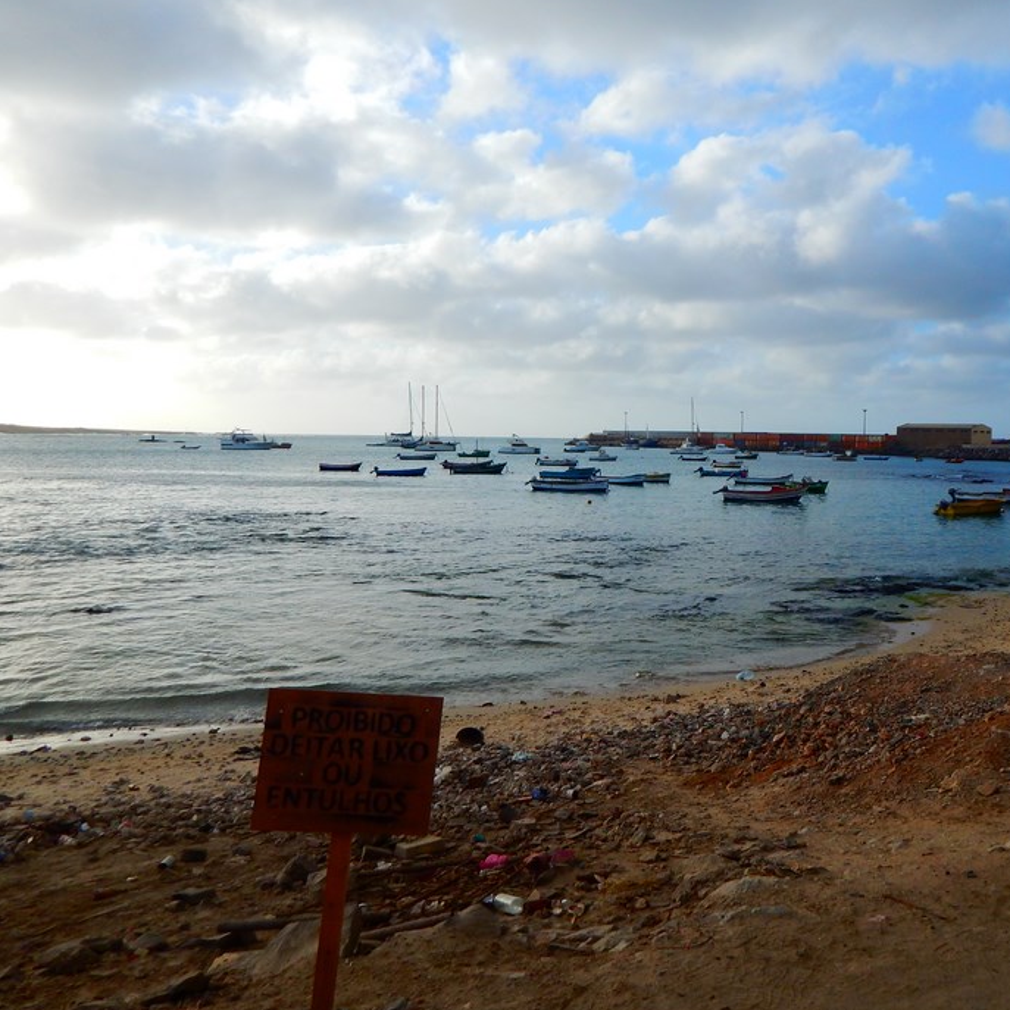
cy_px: 479
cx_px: 726
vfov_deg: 55.6
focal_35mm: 29
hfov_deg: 53.7
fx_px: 957
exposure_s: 1/500
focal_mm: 4
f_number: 6
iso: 125
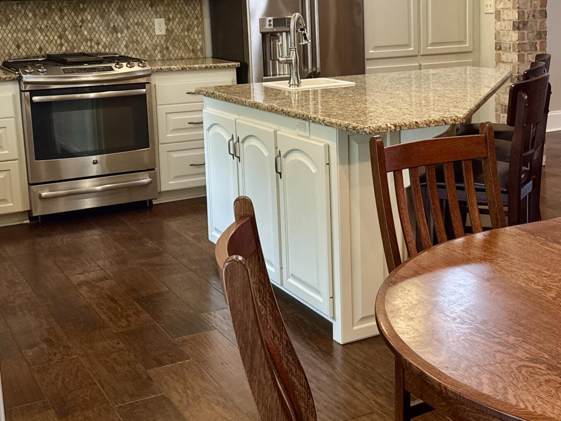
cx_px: 389
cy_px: 124
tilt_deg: -9.8
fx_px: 859
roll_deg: +1.4
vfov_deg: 27.3
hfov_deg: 35.7
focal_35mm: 53
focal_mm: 6.76
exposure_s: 1/60
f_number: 1.78
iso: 200
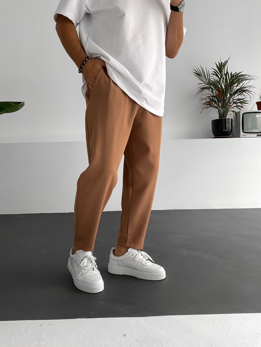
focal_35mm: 29
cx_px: 130
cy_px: 174
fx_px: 292
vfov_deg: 61.7
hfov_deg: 48.2
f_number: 1.8
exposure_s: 1/120
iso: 40
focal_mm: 3
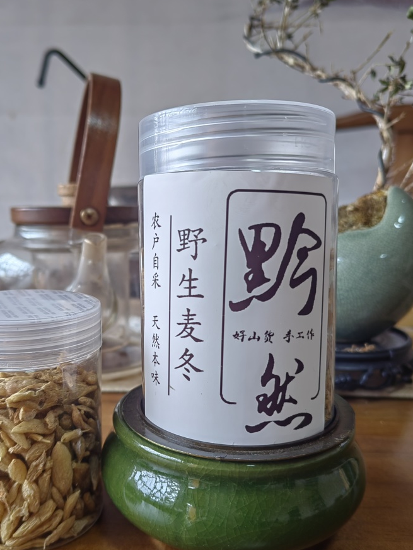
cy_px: 307
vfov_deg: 55.2
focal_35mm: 33
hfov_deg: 42.8
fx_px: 525
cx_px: 168
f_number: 1.9
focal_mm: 5.52
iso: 50
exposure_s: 1/50
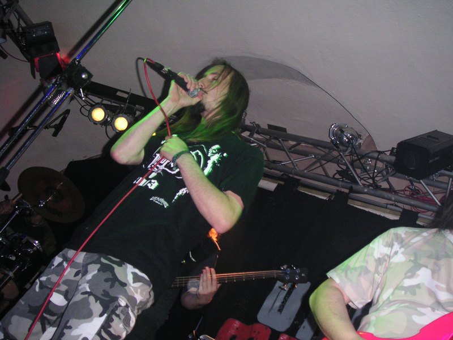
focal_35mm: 38
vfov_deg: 37.7
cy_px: 170
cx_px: 226
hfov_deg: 49.0
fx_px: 497
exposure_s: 1/45
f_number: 2.8
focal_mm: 6
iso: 160
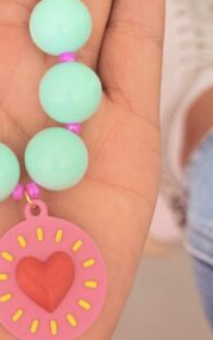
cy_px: 72
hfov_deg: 12.7
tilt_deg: -56.9
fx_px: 946
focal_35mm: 102
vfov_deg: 20.2
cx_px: 25
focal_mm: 6.76
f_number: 1.78
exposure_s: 1/60
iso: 250
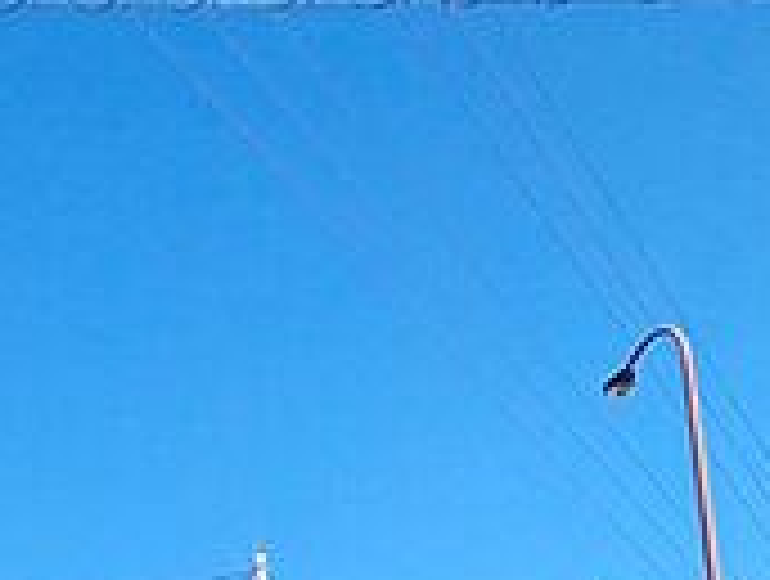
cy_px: 832
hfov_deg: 35.4
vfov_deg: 24.3
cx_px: 14
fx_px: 1092
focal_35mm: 49
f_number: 2.2
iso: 45
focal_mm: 1.83
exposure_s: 1/1923
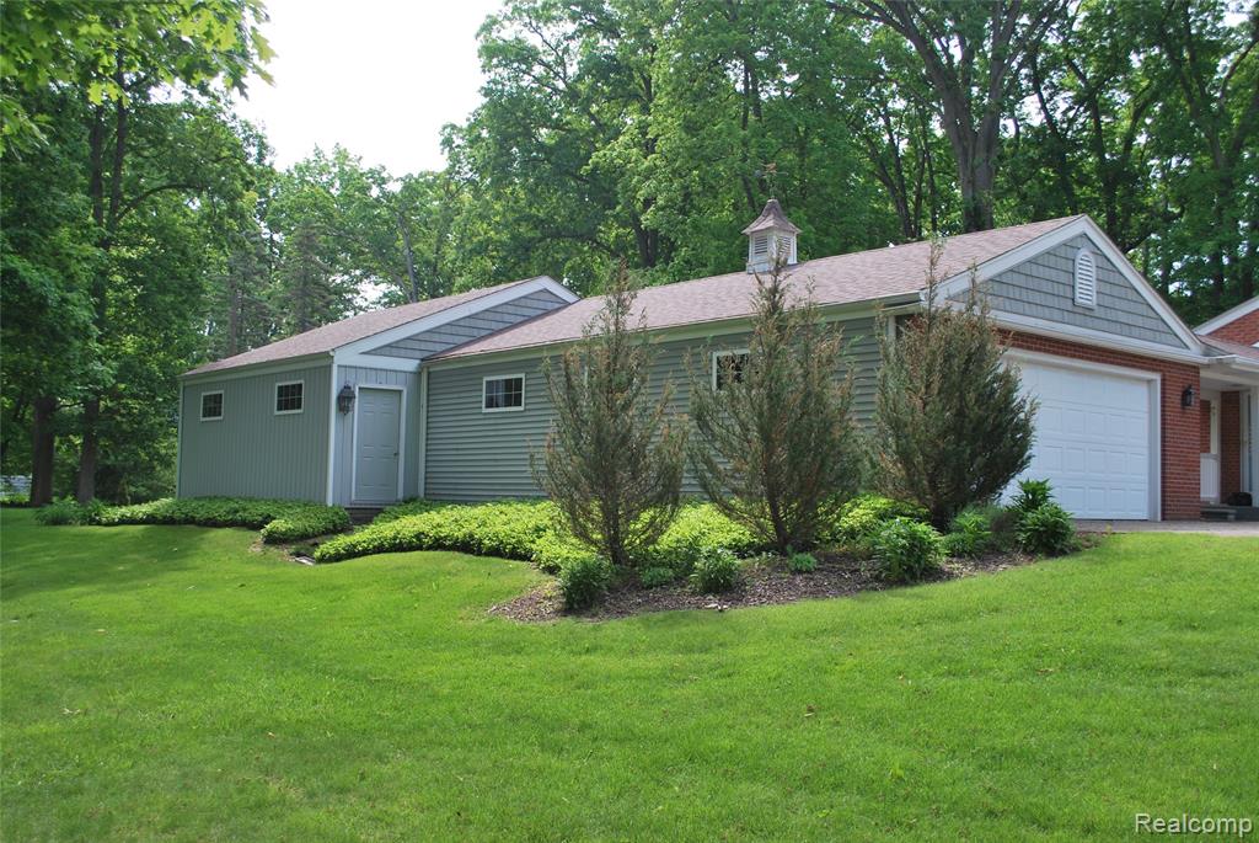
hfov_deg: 53.1
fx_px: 1260
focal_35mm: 36
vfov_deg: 37.0
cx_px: 630
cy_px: 422
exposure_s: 1/125
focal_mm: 24
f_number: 5.6
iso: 100
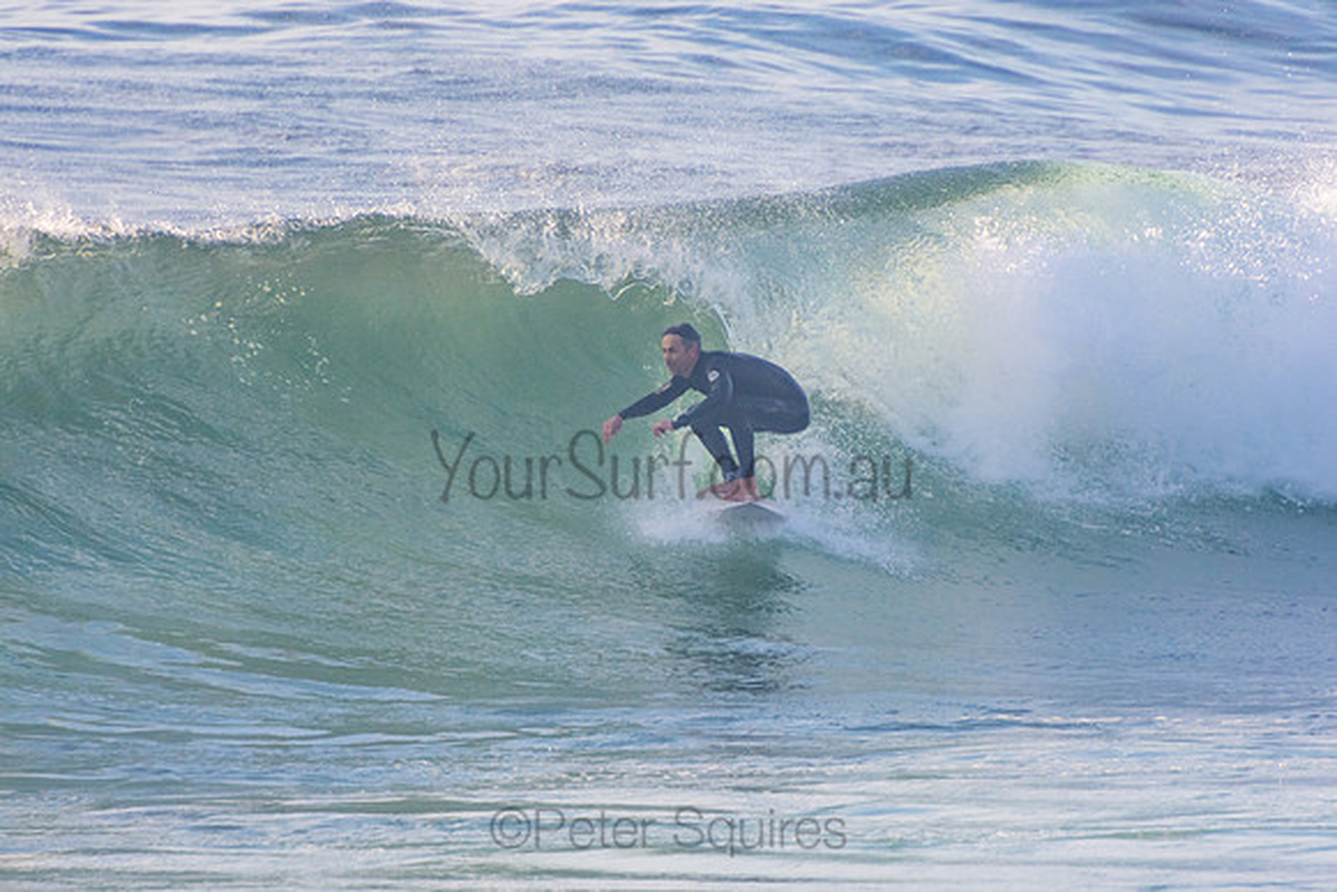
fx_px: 23080
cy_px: 446
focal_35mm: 621
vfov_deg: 2.2
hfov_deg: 3.3
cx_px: 668
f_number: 5.6
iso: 450
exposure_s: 1/1250
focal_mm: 400
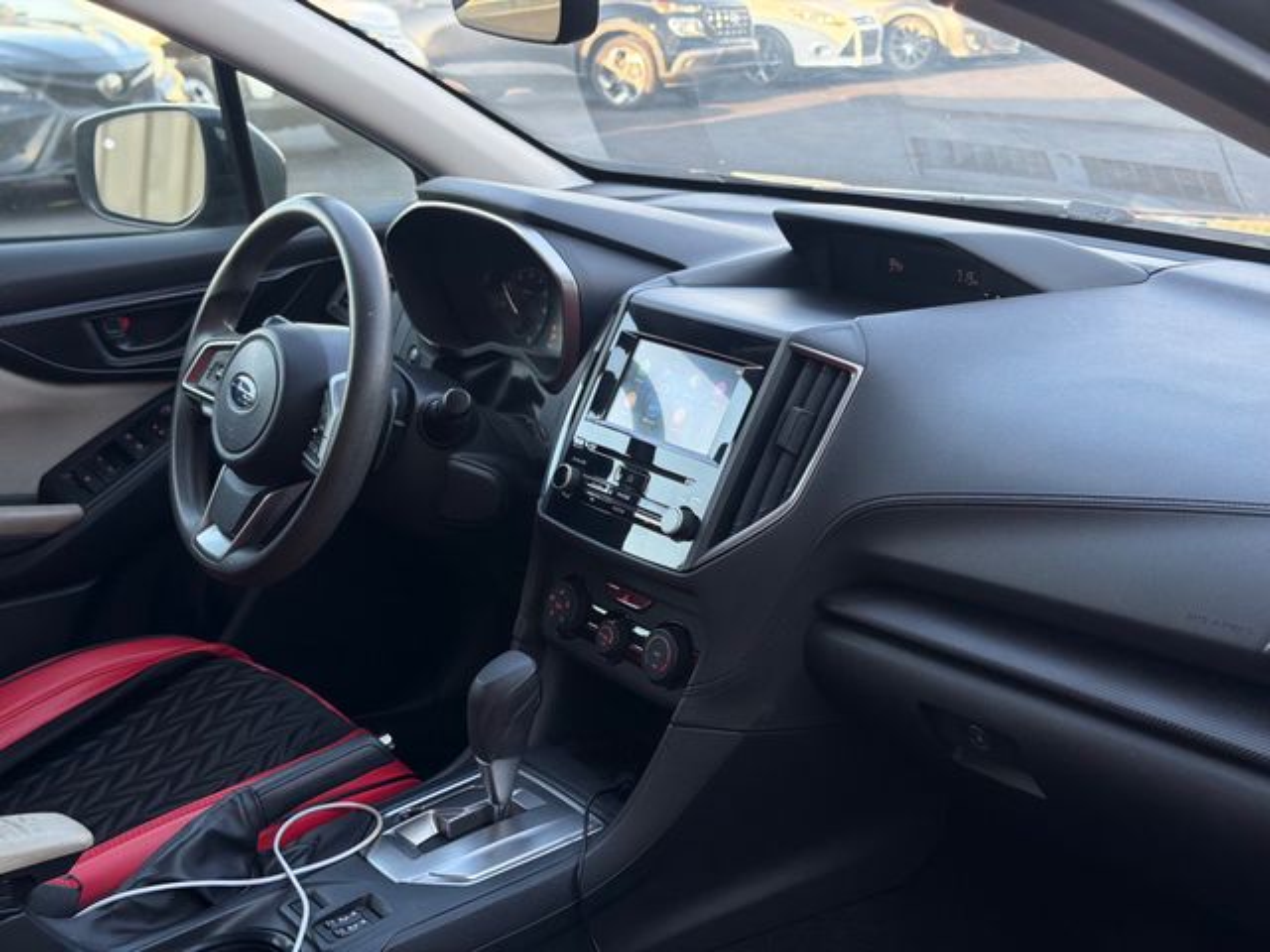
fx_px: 1761
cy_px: 476
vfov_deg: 30.3
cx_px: 635
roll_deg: +1.1
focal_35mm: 48
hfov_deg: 39.7
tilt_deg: -16.9
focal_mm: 6.76
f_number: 1.78
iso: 160
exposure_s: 1/187
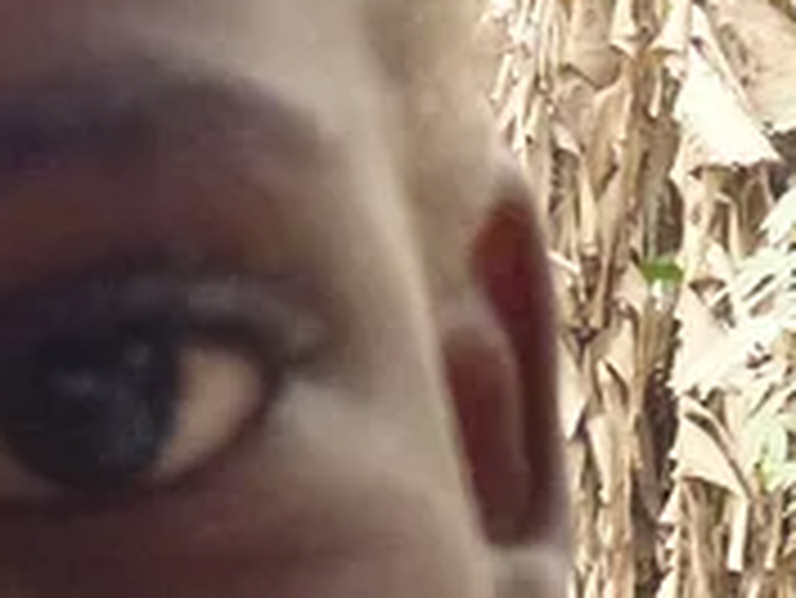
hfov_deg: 12.9
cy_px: 562
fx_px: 3429
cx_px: -189
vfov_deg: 9.9
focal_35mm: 149
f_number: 3.6
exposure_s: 1/250
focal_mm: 5.9
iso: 640
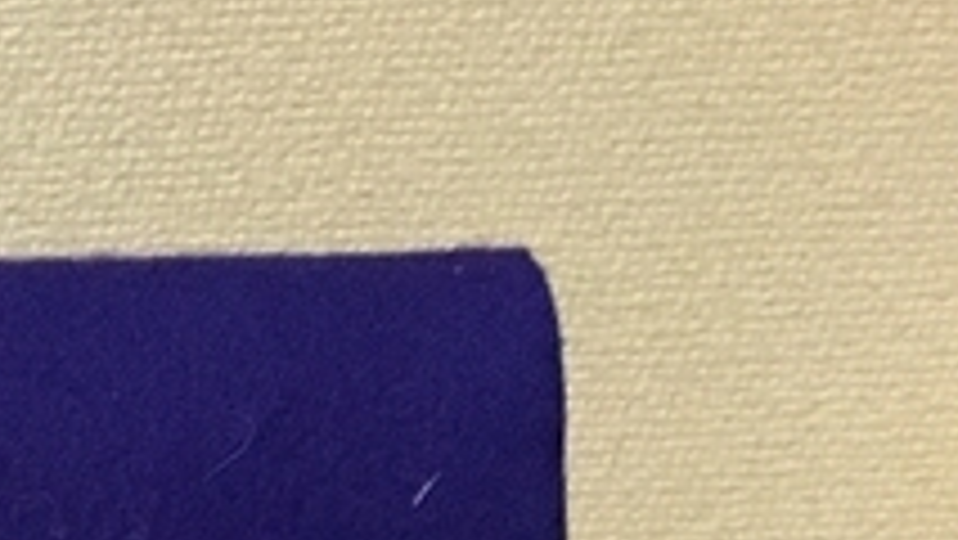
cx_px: -1736
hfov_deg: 9.8
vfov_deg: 6.0
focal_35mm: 178
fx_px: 4523
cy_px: 1989
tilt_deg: -39.3
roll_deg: +3.5
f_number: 2.2
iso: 250
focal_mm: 4.15
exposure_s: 1/15
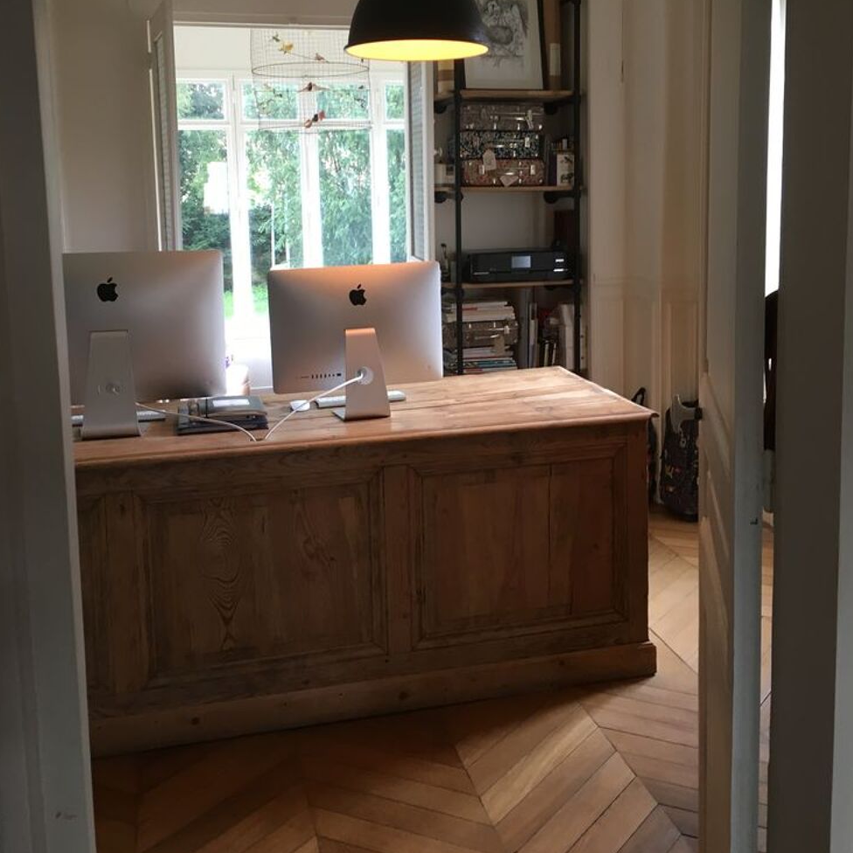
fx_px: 976
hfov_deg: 47.2
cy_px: 297
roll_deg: +1.2
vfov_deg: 46.6
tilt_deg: -5.3
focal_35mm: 35
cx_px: 431
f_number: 2.2
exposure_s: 1/33
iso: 80
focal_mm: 4.15
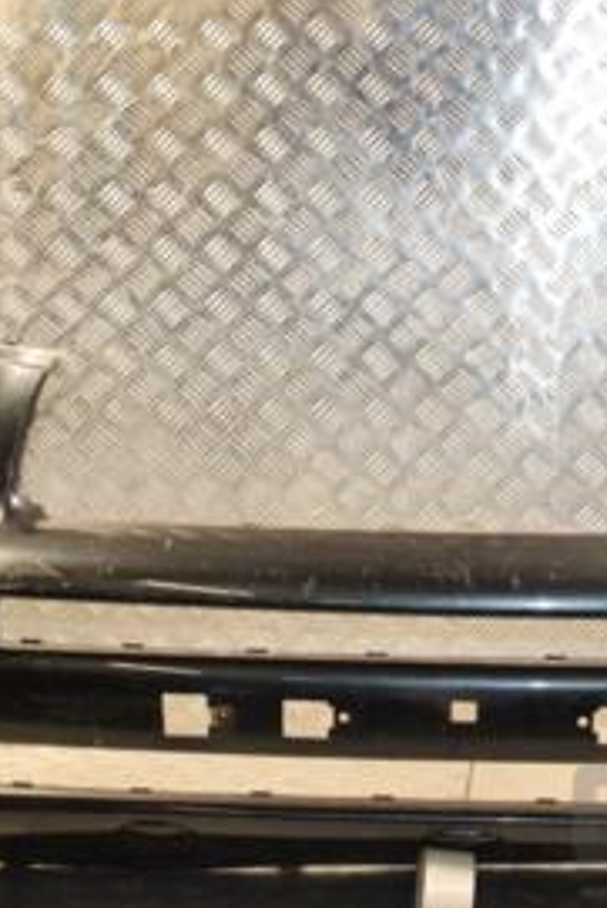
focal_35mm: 73
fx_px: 1844
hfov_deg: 18.5
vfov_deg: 27.6
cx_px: 510
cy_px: 369
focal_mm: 22
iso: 800
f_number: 6.3
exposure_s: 1/200
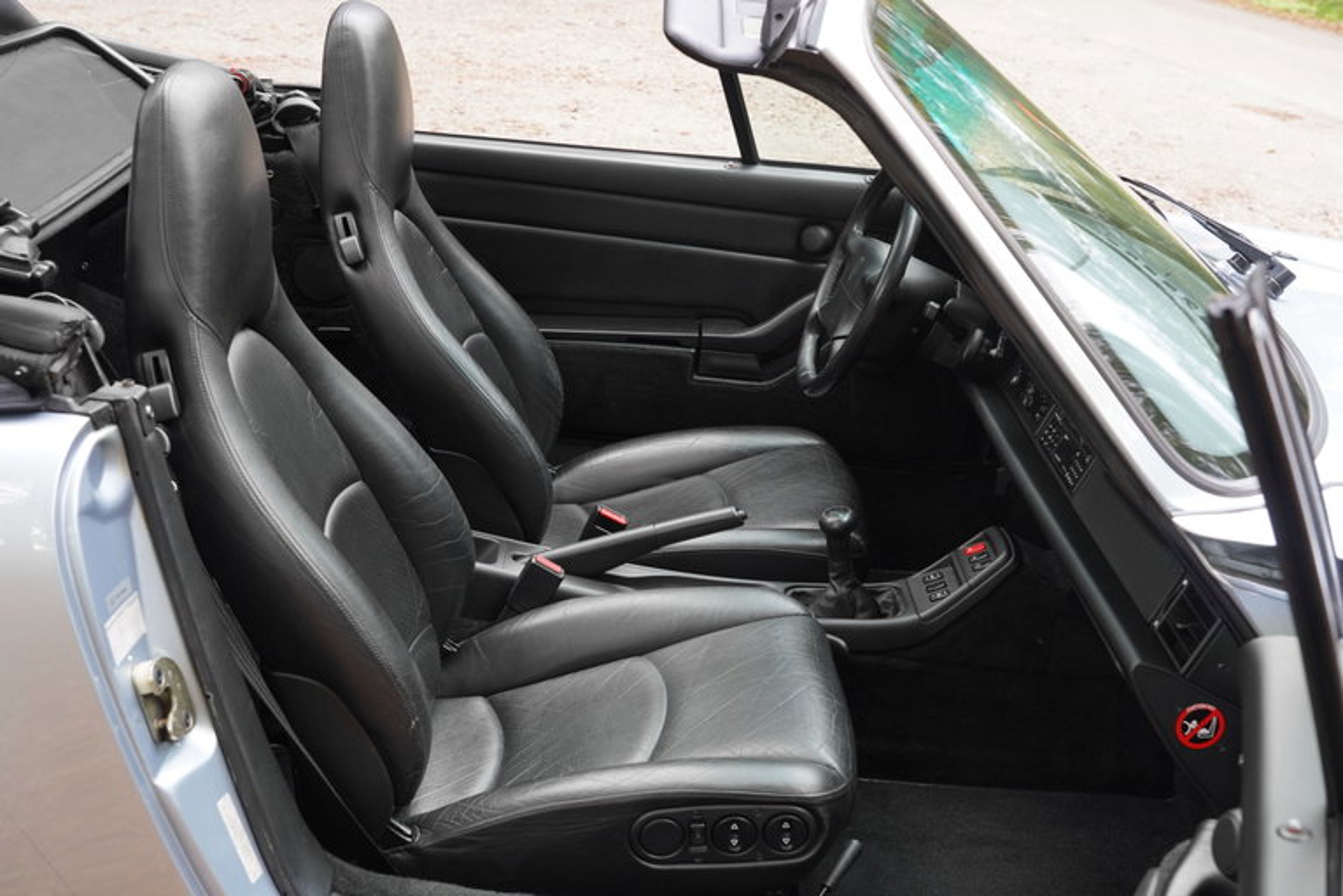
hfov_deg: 45.4
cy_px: 448
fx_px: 1605
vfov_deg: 31.2
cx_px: 672
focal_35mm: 43
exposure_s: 1/50
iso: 500
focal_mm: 43
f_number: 8
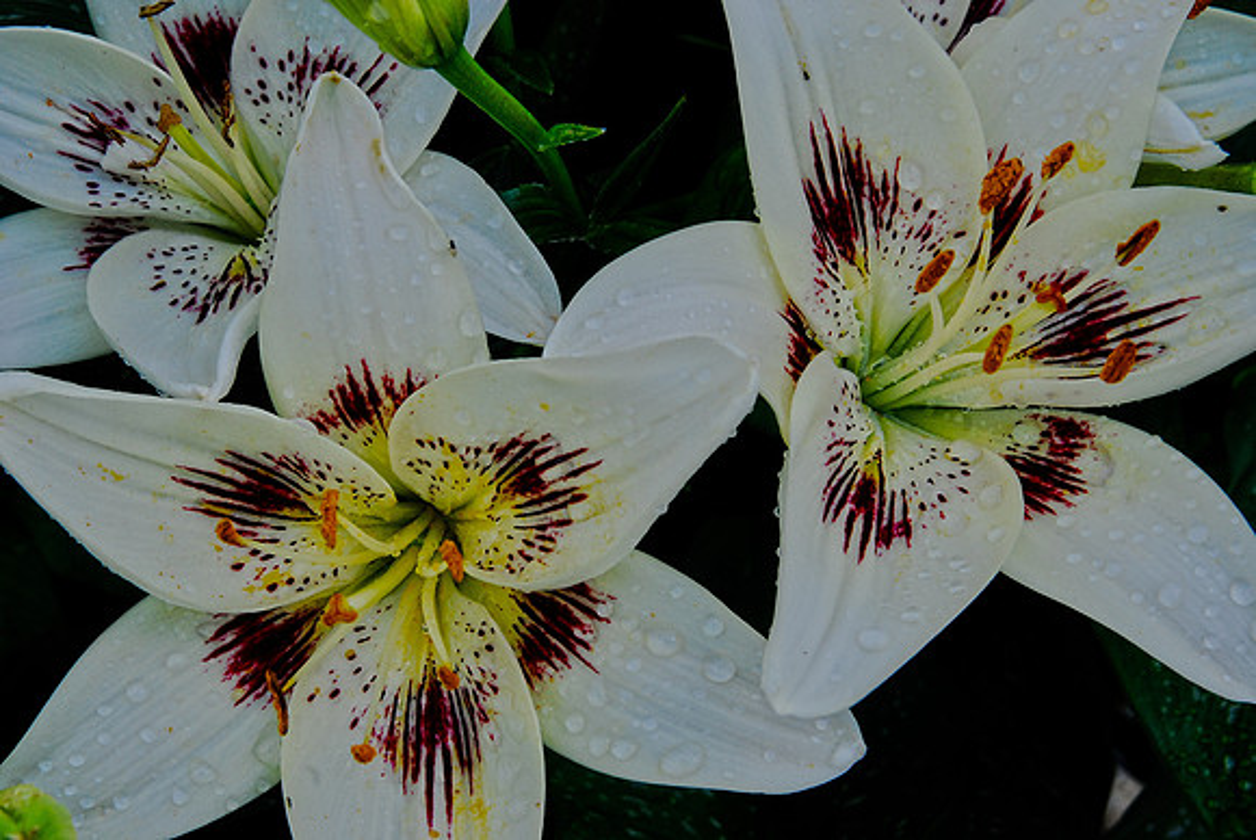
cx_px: 628
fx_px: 2619
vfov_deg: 18.2
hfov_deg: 27.0
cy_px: 420
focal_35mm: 75
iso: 450
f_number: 18
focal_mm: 50
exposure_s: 1/30
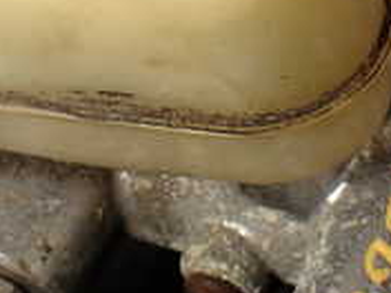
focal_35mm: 109
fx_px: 1231
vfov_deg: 13.5
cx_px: 164
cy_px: 40
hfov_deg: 18.0
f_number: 2.4
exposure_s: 1/60
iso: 125
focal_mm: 5.79
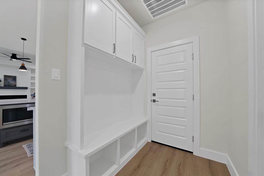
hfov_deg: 112.6
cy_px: 88
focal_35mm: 12
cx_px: 132
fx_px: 88
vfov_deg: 90.1
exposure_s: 1/6
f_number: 9
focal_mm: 12
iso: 640
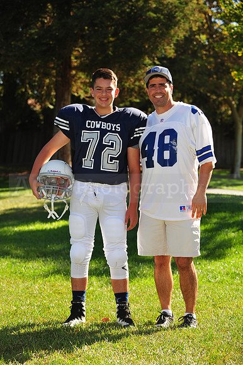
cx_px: 122
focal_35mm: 95
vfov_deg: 21.5
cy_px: 182
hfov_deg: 14.4
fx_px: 963
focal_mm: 95
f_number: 4.5
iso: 200
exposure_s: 1/500
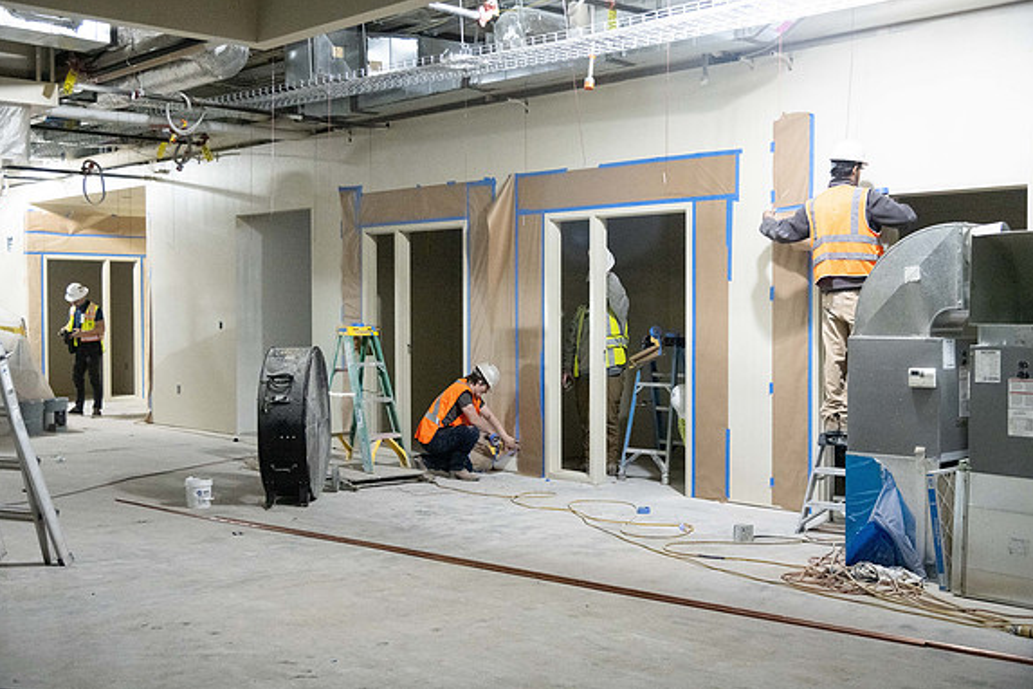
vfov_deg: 34.2
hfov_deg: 49.6
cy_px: 344
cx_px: 515
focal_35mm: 39
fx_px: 1119
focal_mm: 38
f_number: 4
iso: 6400
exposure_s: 1/250
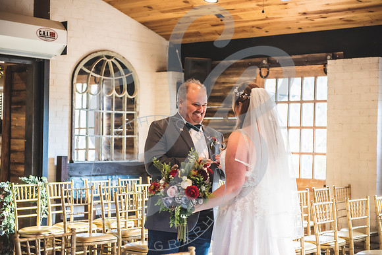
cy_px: 128
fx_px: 743
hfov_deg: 28.8
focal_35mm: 70
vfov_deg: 19.5
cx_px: 191
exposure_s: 1/125
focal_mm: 70
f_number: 2.8
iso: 800
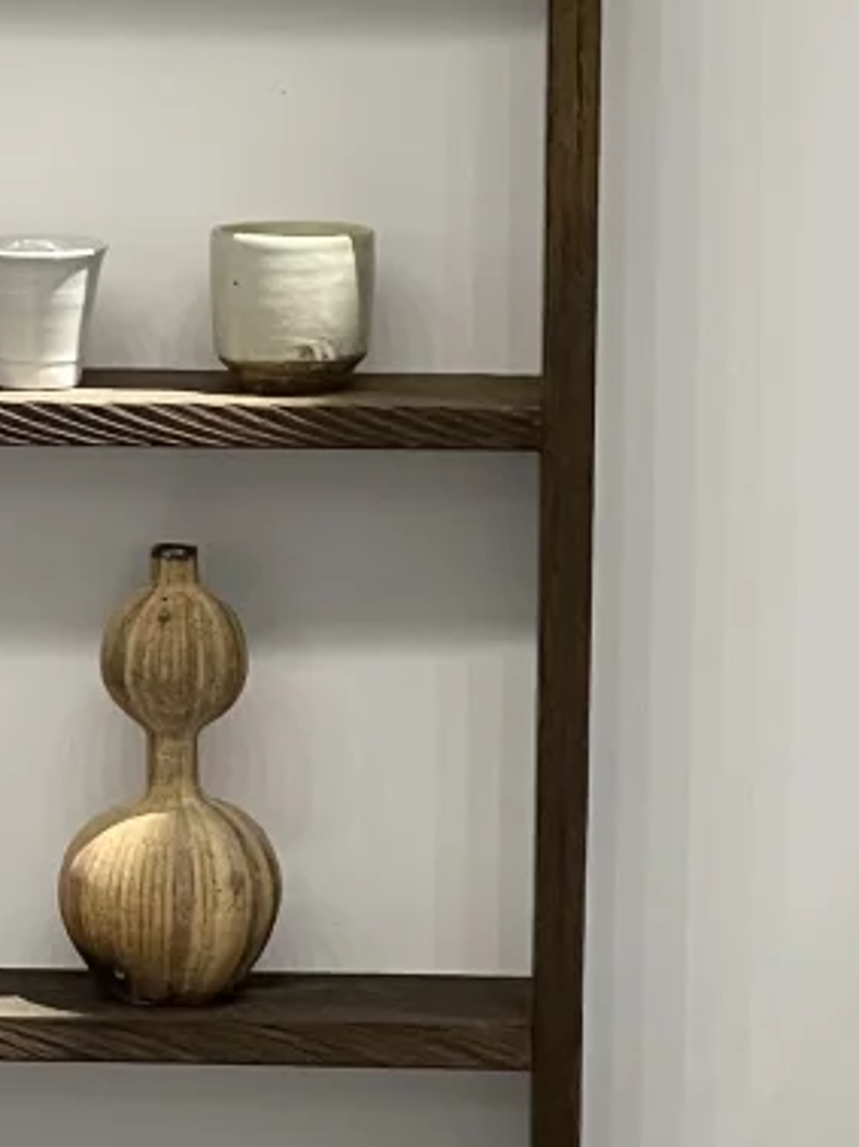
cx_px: 124
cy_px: 240
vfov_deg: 8.1
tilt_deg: -8.0
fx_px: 8082
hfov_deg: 6.1
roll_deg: -0.1
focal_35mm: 244
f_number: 2.2
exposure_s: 1/100
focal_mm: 7.5
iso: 200
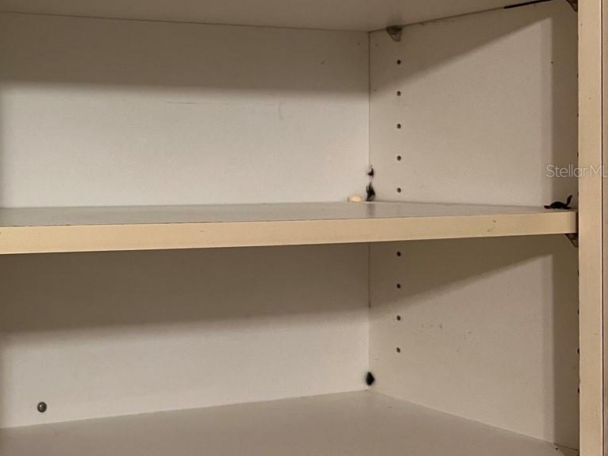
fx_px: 949
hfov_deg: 32.5
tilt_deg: +1.2
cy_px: 170
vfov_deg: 27.0
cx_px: -11
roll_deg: -0.2
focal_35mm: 54
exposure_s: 1/60
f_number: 1.5
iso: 160
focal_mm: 5.7
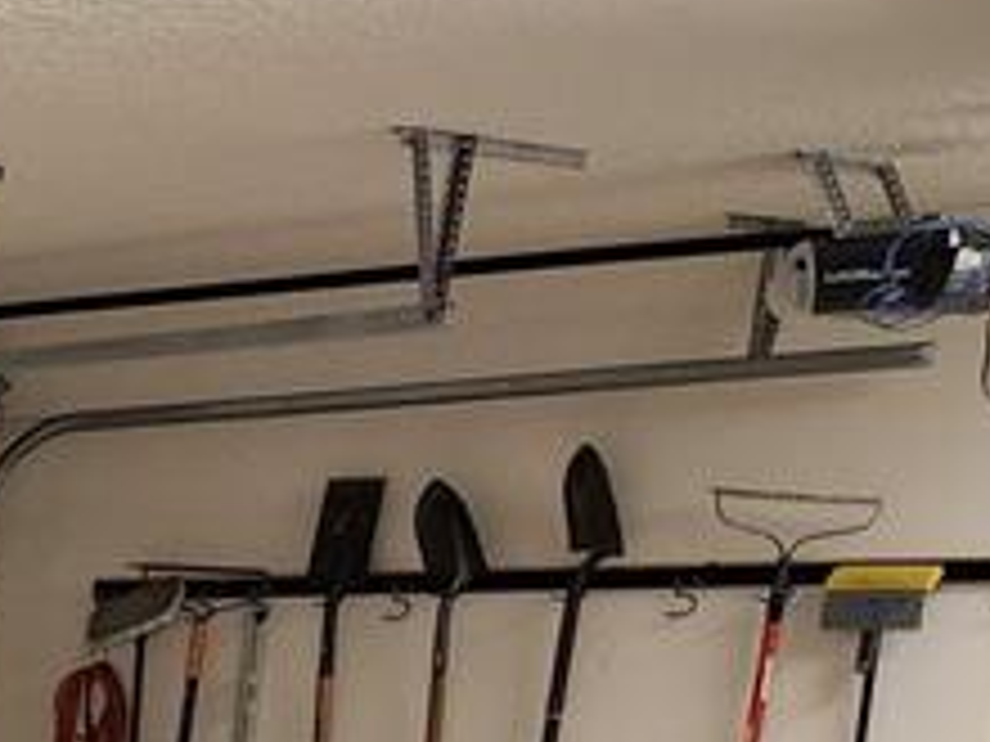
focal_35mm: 107
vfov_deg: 12.4
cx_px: -1148
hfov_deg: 14.4
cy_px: 1439
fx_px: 3060
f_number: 1.8
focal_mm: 5.4
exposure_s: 1/120
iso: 640
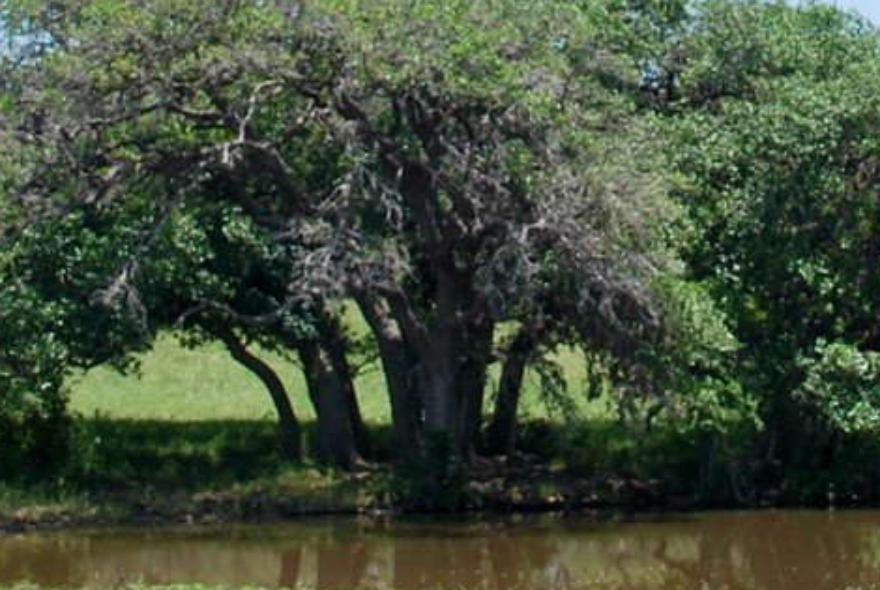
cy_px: -142
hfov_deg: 13.5
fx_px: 3721
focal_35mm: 152
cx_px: 626
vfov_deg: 8.9
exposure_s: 1/250
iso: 100
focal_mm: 22
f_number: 8
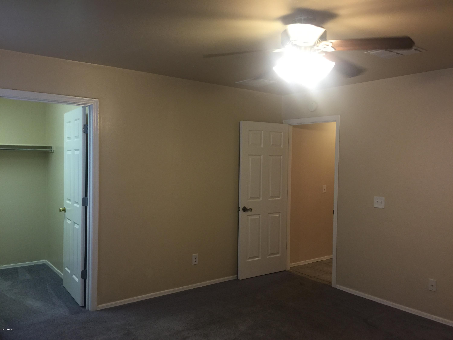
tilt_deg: -1.1
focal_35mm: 29
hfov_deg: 61.7
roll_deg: -2.3
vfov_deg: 48.2
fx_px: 380
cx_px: 226
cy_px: 170
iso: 32
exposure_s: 1/15
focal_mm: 4.15
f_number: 2.2
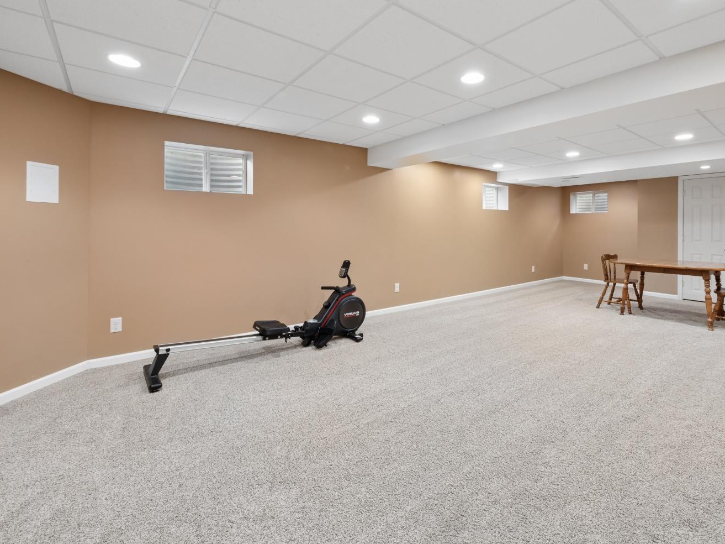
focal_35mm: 16
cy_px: 238
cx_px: 404
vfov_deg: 77.7
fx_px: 335
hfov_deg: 94.1
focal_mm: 7
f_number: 7.1
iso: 640
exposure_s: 1/6
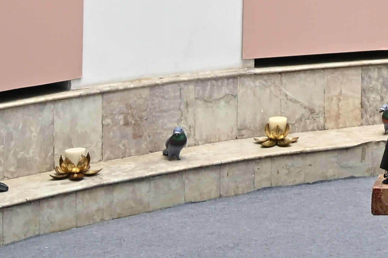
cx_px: 721
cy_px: -216
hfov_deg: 13.2
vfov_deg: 9.4
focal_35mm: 138
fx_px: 1487
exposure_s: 1/125
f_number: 4
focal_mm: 24
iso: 500
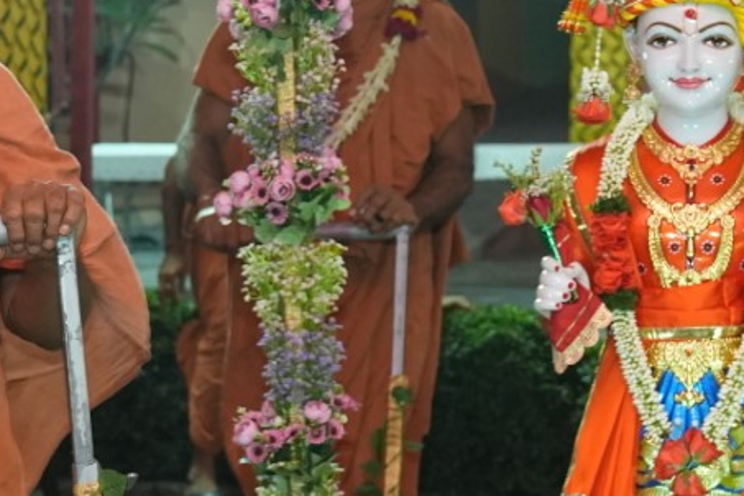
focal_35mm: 143
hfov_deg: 14.3
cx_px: 532
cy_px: 223
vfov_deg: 9.6
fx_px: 2955
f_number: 4
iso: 2500
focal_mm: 40
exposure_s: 1/125
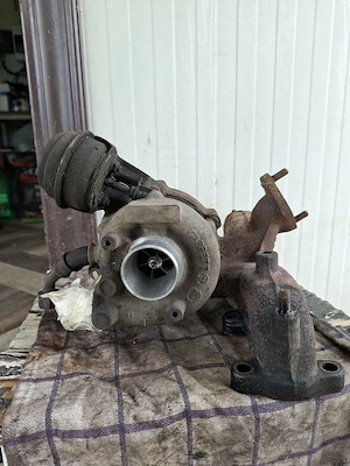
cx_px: 175
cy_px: 233
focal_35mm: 23
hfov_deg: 58.9
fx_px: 310
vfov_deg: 73.9
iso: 50
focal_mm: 5.54
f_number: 1.8
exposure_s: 1/161
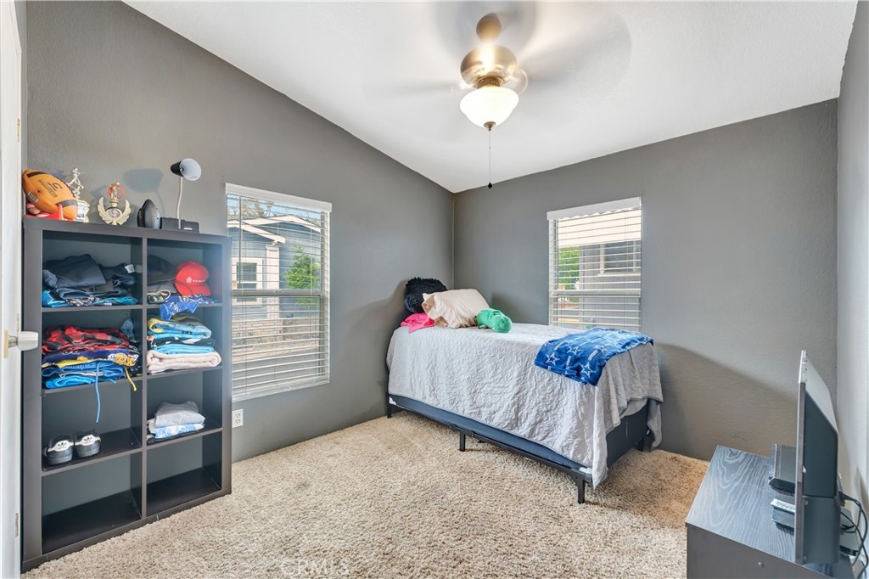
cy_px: 290
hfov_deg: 100.4
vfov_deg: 77.3
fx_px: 362
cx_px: 434
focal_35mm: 15
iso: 100
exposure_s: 1/4
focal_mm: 10
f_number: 5.6
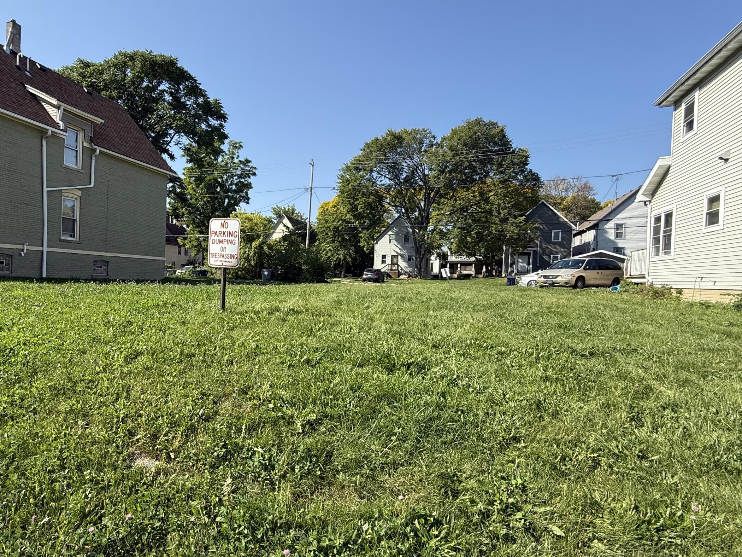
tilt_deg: -1.1
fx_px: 429
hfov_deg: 80.0
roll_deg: -2.6
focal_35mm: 20
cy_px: 282
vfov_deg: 66.0
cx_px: 270
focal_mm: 2.22
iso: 50
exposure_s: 1/1087
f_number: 2.2
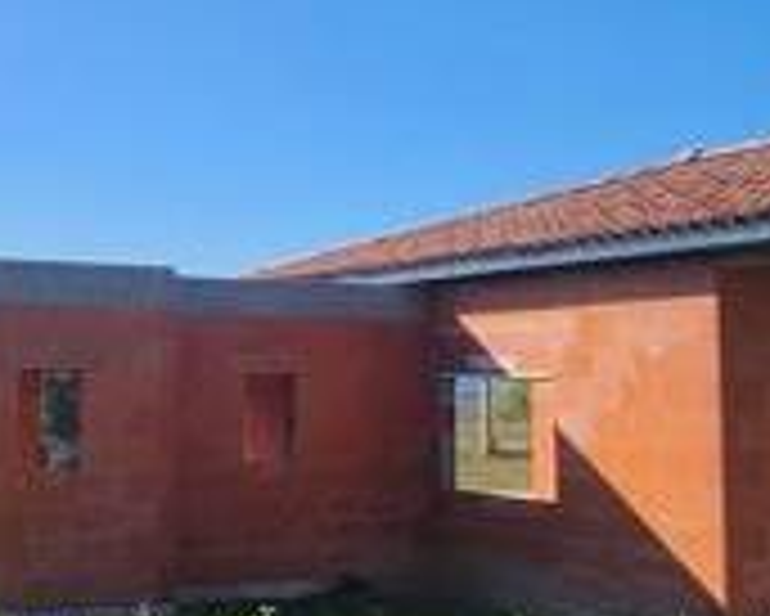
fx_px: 1300
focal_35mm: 57
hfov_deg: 30.9
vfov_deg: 26.7
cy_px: 274
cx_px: 23
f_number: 2.2
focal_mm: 1.7
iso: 32
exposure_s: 1/1804
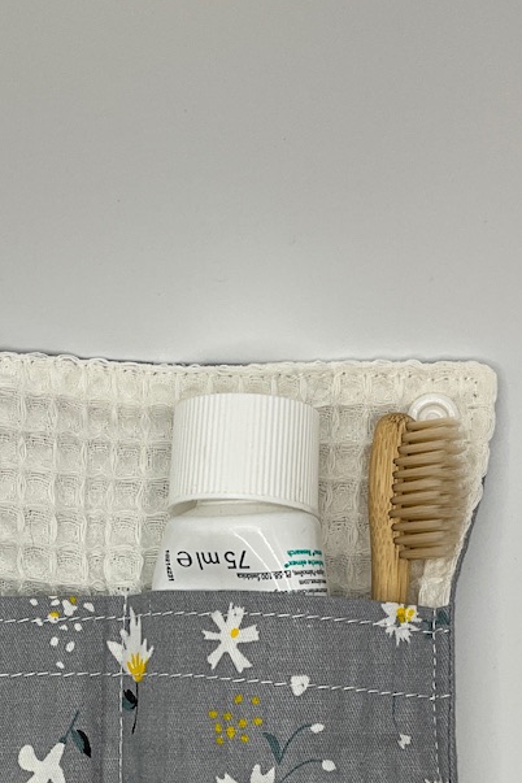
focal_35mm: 64
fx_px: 1392
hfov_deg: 21.2
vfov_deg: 30.2
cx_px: 197
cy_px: 691
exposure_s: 1/355
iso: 25
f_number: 1.8
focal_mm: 3
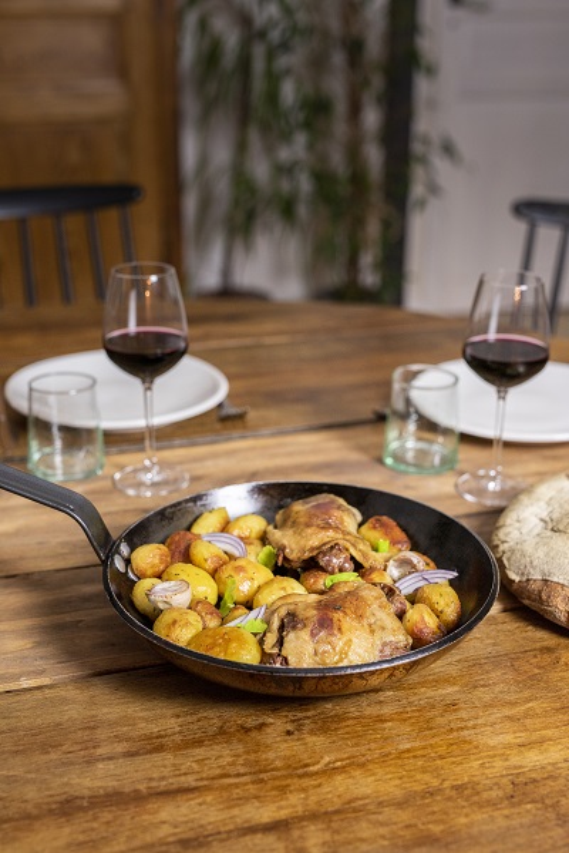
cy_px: 426
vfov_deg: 39.6
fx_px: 1184
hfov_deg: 27.0
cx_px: 284
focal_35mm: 50
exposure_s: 1/160
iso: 800
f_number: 4
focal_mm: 50
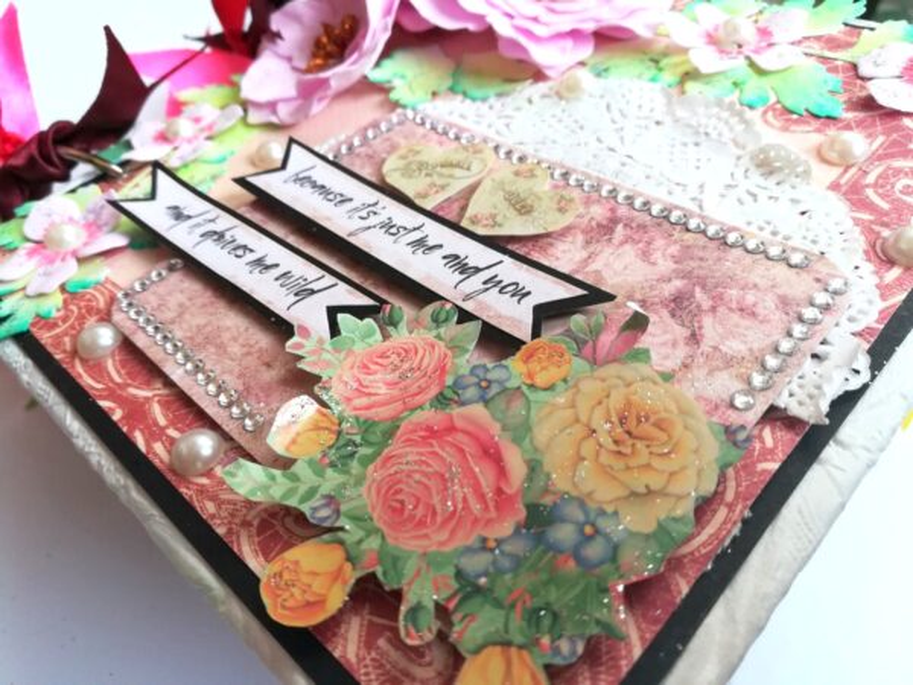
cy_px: 342
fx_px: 686
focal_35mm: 26
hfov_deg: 67.3
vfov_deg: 53.1
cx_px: 456
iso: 100
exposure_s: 1/50
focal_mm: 3.83
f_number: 2.2
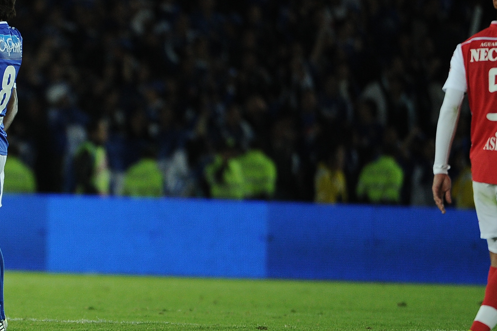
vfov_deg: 1.5
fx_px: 12638
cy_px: 186
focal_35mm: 916
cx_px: -50
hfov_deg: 2.3
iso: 2000
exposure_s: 1/500
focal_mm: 400
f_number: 4
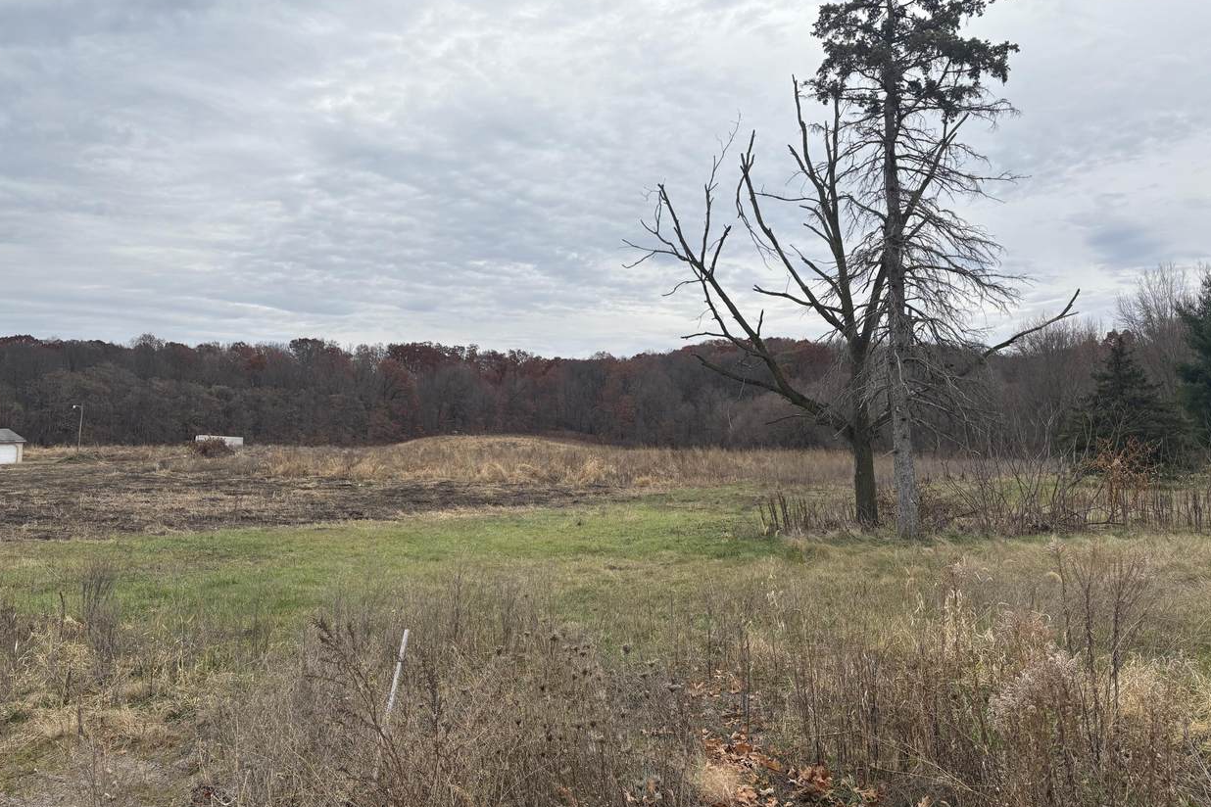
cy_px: 348
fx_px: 942
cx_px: 596
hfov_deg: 65.5
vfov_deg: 46.3
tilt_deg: +7.3
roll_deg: +2.0
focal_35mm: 28
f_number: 1.6
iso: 50
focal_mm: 5.96
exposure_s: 1/1706
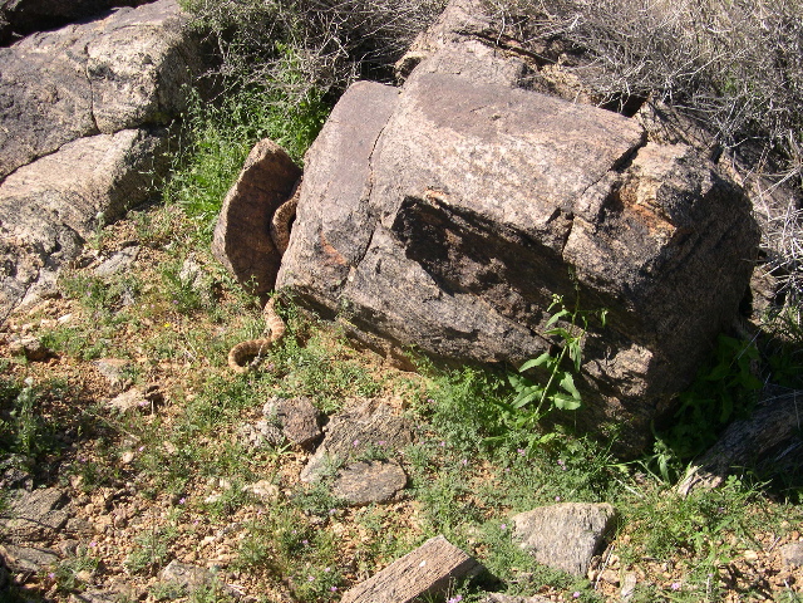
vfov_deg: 37.7
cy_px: 302
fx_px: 881
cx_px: 402
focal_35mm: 38
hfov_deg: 49.0
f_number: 7.6
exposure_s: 1/141
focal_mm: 8
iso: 100
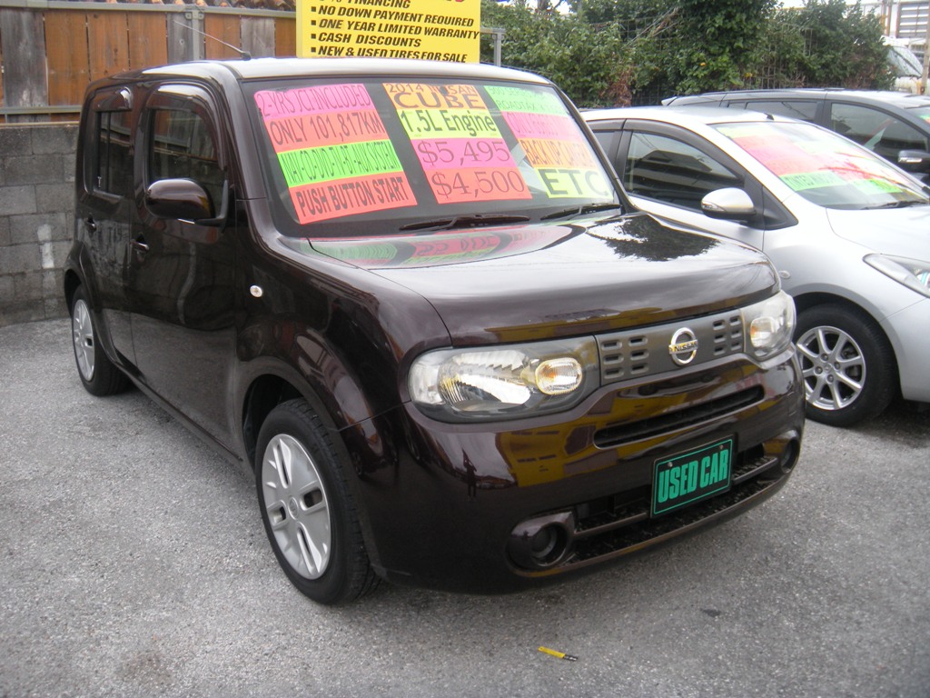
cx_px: 465
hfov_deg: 52.6
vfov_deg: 40.7
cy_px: 349
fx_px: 940
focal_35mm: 35
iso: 64
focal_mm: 5.9
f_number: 3.8
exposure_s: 1/196
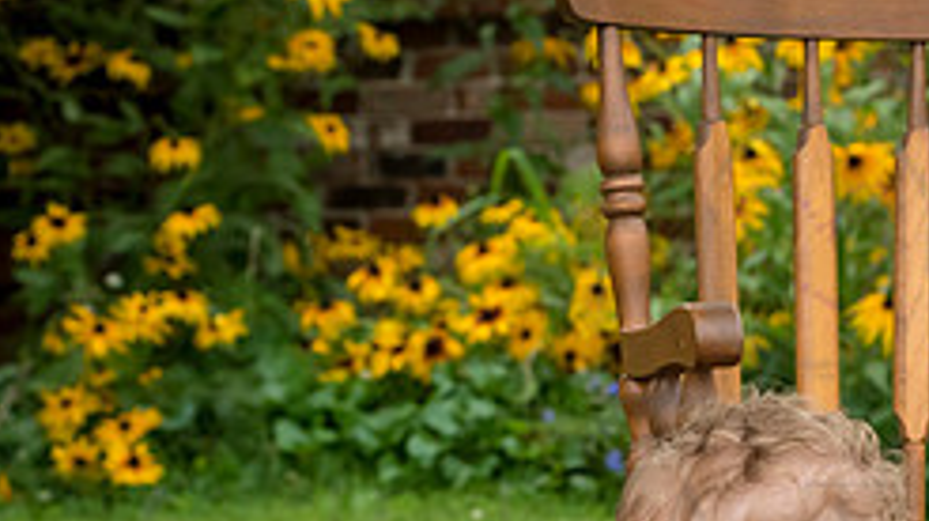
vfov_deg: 5.8
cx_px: 860
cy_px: 714
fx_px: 5145
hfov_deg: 10.3
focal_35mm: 209
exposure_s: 1/320
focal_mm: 80
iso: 500
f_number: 9
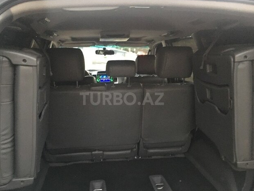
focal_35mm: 31
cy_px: 99
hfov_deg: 58.3
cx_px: 122
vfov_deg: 45.4
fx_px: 228
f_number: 2.2
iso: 640
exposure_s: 1/17
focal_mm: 4.15
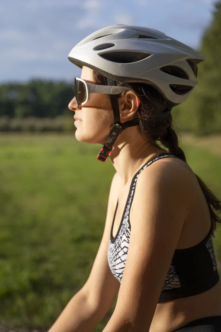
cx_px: 110
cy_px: 166
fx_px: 672
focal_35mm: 73
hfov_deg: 18.7
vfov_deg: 27.7
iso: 125
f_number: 4
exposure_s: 1/1000
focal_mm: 73
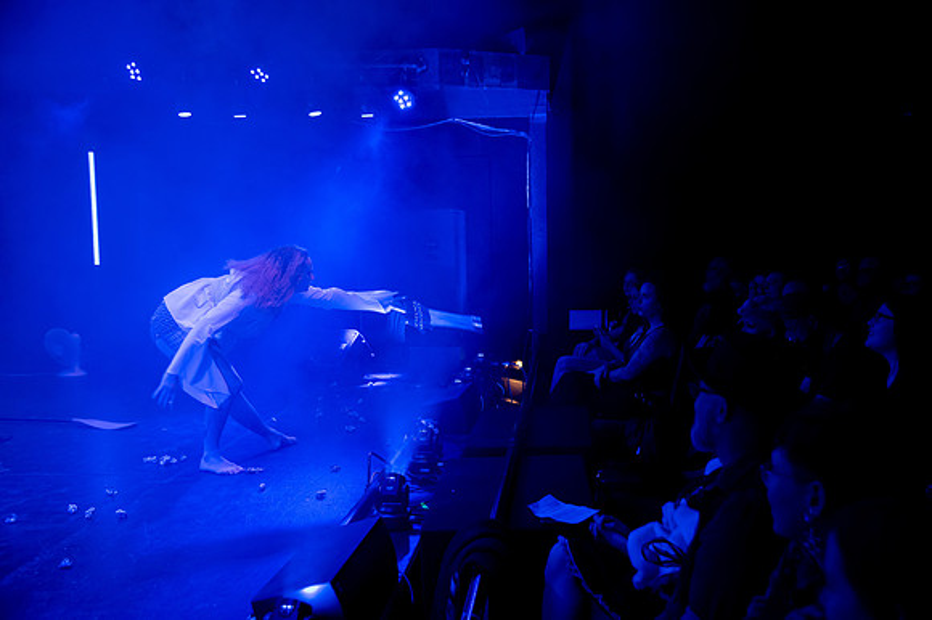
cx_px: 466
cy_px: 310
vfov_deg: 35.0
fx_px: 983
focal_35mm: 38
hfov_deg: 50.7
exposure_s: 1/200
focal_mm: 38
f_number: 4
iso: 3200
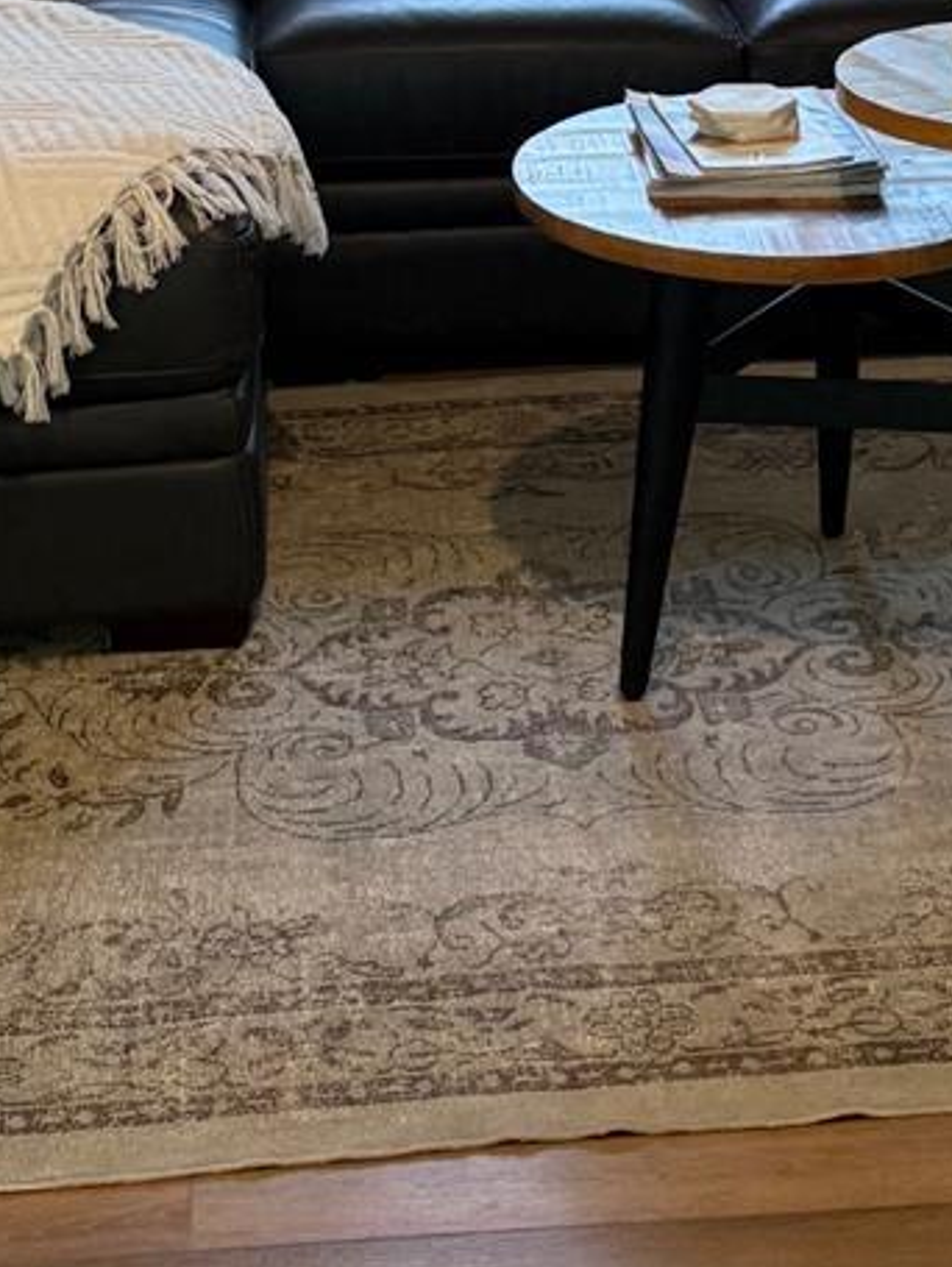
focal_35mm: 79
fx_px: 2893
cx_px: 394
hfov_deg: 18.7
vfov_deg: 23.0
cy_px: -185
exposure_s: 1/120
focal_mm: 6.76
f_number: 1.78
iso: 320
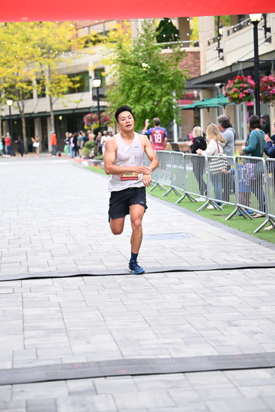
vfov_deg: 25.4
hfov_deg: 17.1
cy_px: 206
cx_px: 138
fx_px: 916
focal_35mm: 80
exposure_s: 1/800
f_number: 2.8
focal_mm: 80
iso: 1600
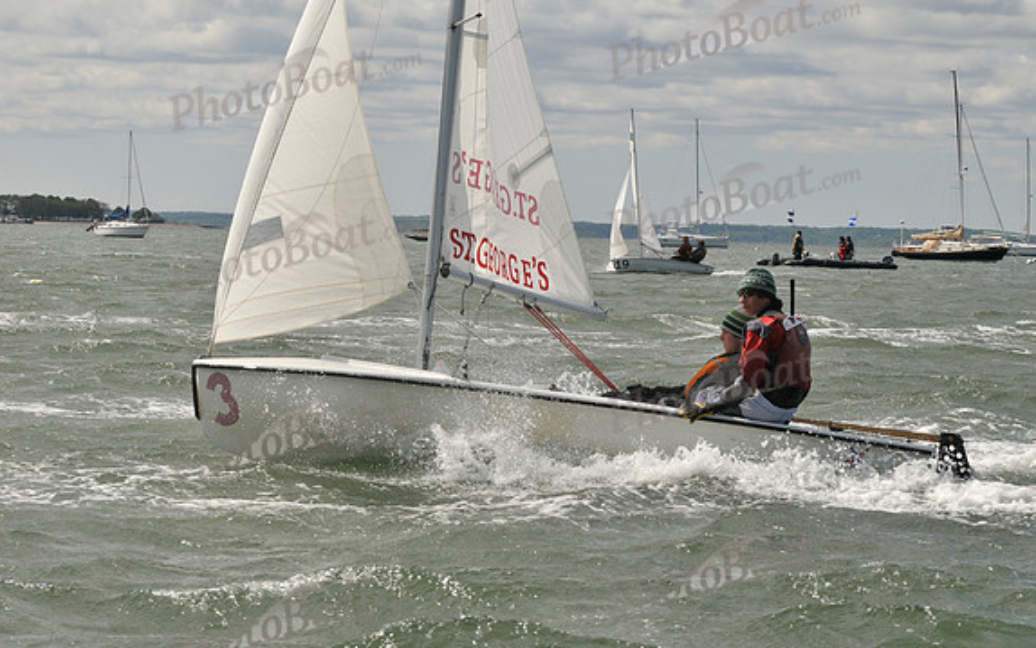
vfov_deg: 12.1
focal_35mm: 108
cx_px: 514
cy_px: 319
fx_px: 3050
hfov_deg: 19.3
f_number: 10
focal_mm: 70
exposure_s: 1/800
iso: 200
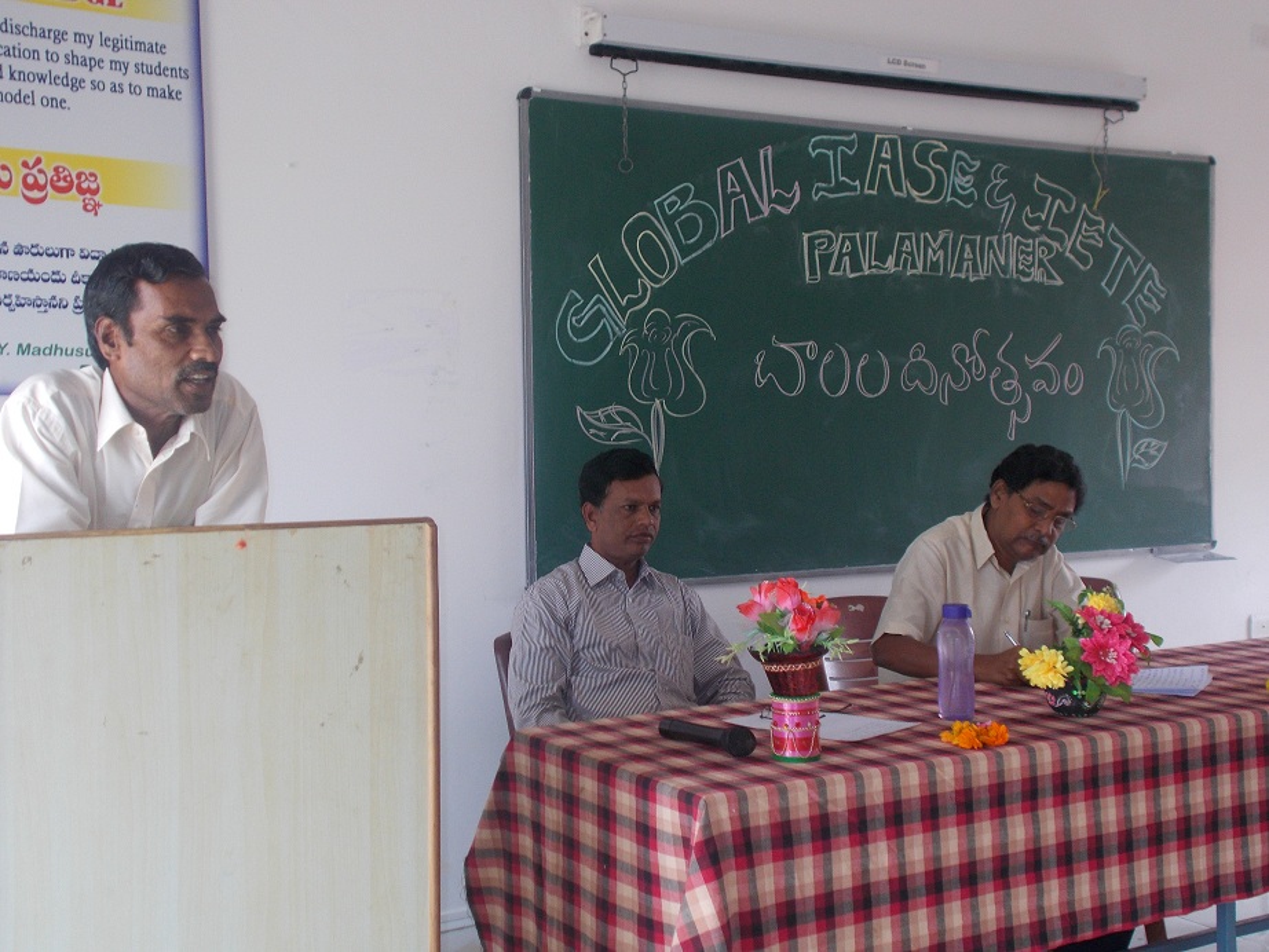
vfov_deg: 32.9
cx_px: 634
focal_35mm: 44
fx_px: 1613
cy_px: 476
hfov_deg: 42.9
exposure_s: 1/30
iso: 160
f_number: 4.2
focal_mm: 7.9
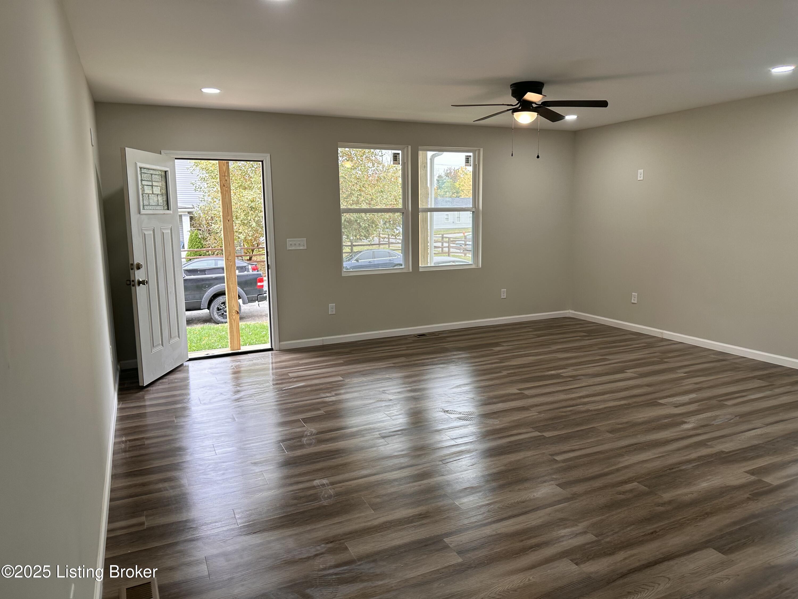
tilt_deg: -9.6
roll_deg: +0.3
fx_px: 553
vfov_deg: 56.8
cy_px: 300
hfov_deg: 71.6
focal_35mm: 24
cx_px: 399
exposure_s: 1/124
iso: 100
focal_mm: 6.86
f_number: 1.78
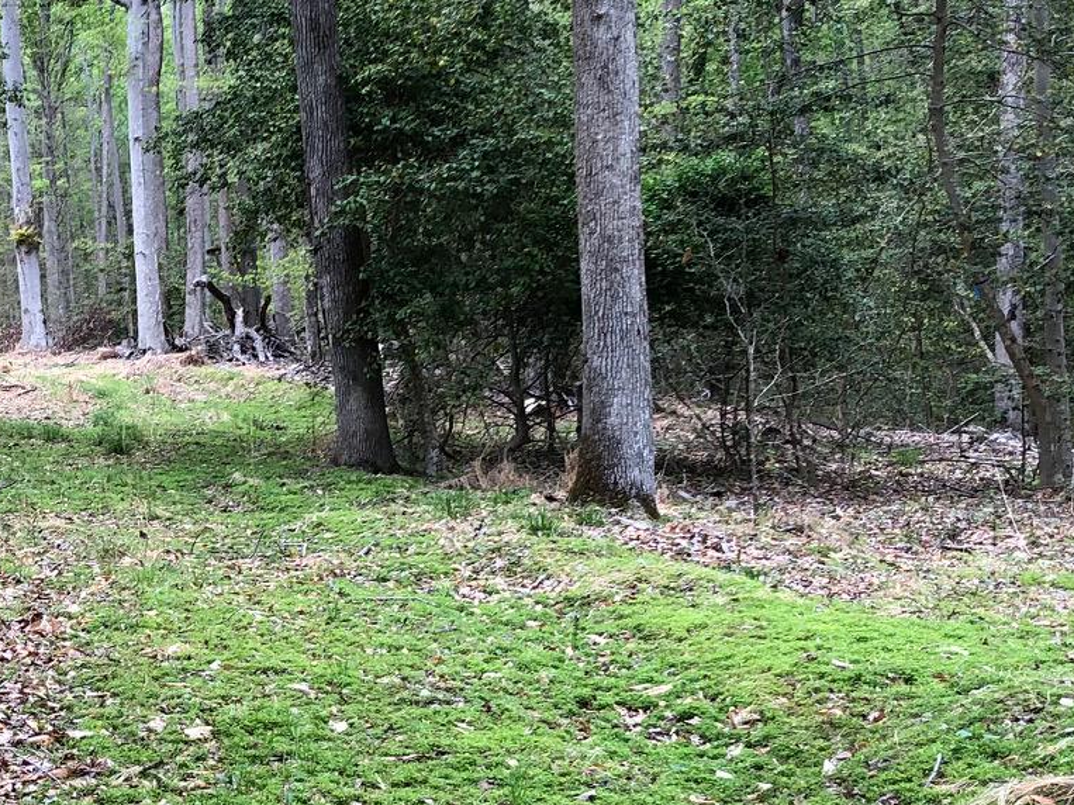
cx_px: -39
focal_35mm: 74
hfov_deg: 24.9
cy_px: 635
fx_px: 2296
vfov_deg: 19.7
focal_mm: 4
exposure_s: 1/120
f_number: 1.8
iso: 25
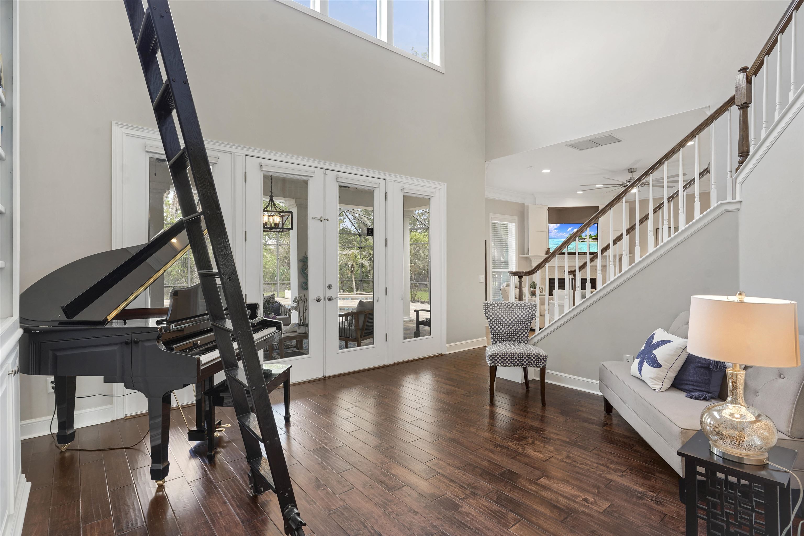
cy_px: 268
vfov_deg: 70.4
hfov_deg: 93.3
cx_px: 402
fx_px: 380
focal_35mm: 17
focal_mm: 17
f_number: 8
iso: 100
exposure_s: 5
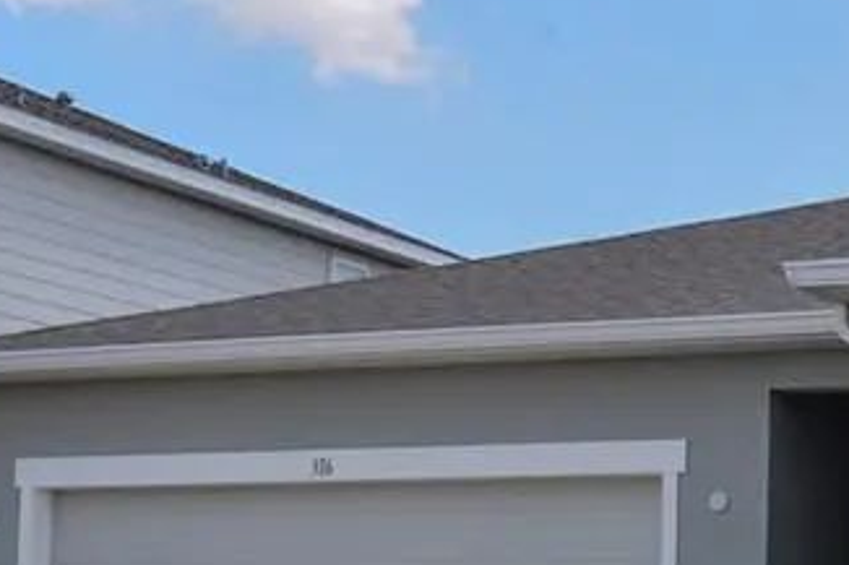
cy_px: 555
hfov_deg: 18.2
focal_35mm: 110
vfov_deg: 12.3
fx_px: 2593
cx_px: 839
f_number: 8
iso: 100
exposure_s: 1/200
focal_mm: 35
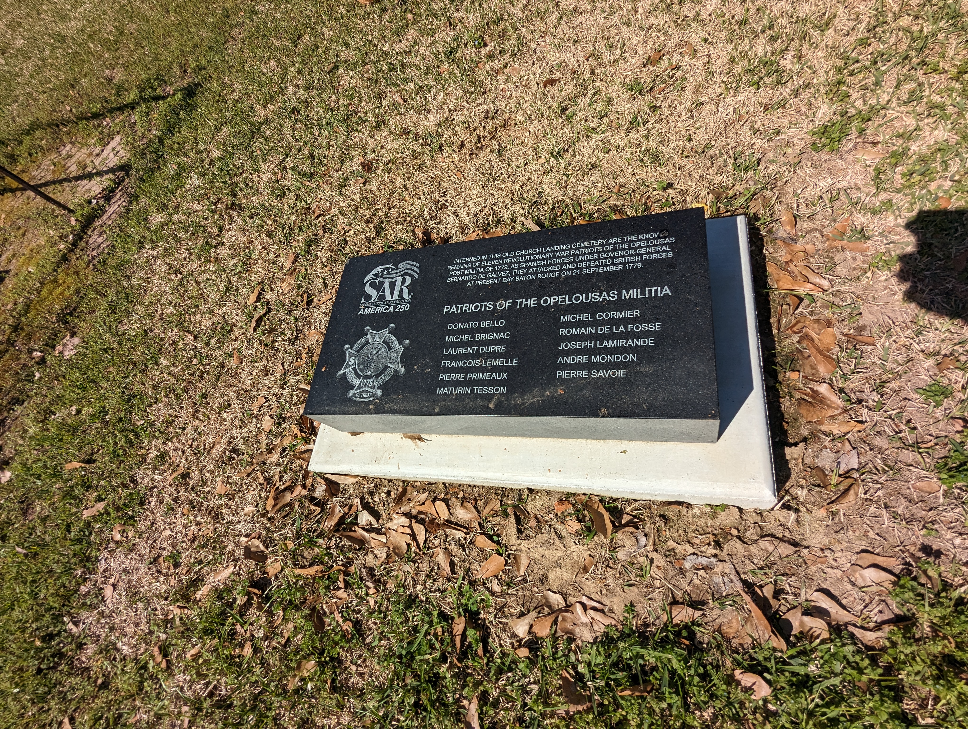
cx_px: 484
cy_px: 364
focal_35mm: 16
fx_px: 448
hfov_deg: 94.4
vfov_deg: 78.2
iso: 52
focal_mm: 2.35
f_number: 2.2
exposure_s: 1/2703
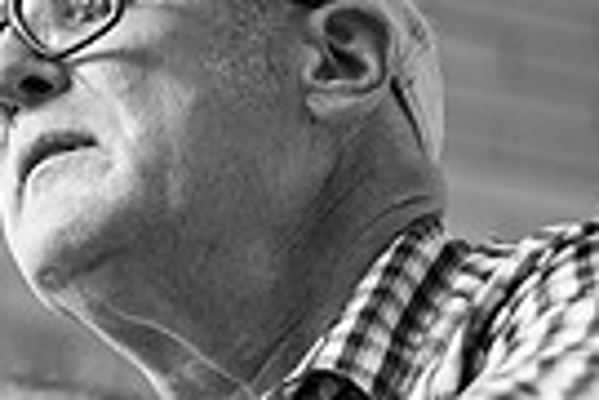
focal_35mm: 215
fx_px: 3577
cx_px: -253
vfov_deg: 6.4
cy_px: 296
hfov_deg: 9.4
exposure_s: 1/125
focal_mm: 50
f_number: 1.8
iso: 1000
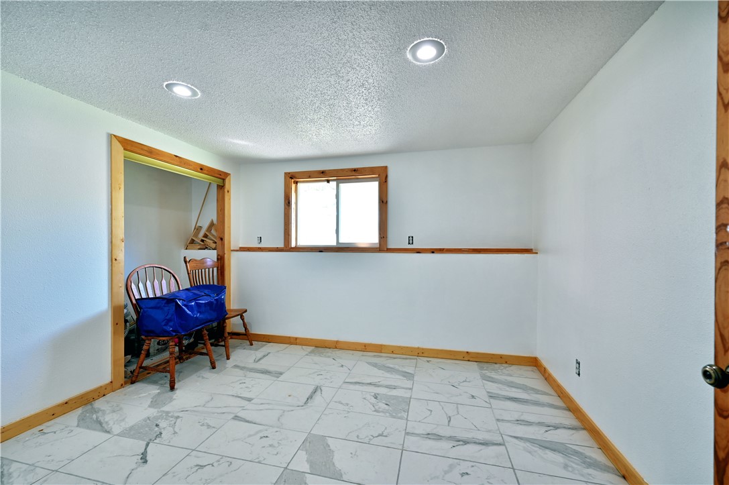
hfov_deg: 104.3
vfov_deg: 81.1
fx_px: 283
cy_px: 242
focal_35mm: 14
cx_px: 364
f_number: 5.6
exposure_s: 1/10
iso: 100
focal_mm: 14
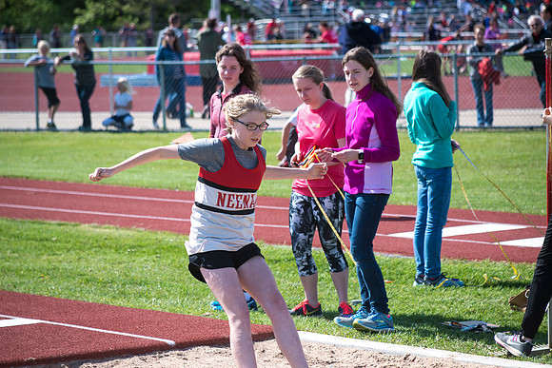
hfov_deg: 12.1
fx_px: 2607
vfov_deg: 8.1
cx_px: 276
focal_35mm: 170
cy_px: 184
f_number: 6.3
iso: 1000
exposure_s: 1/3200
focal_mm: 170
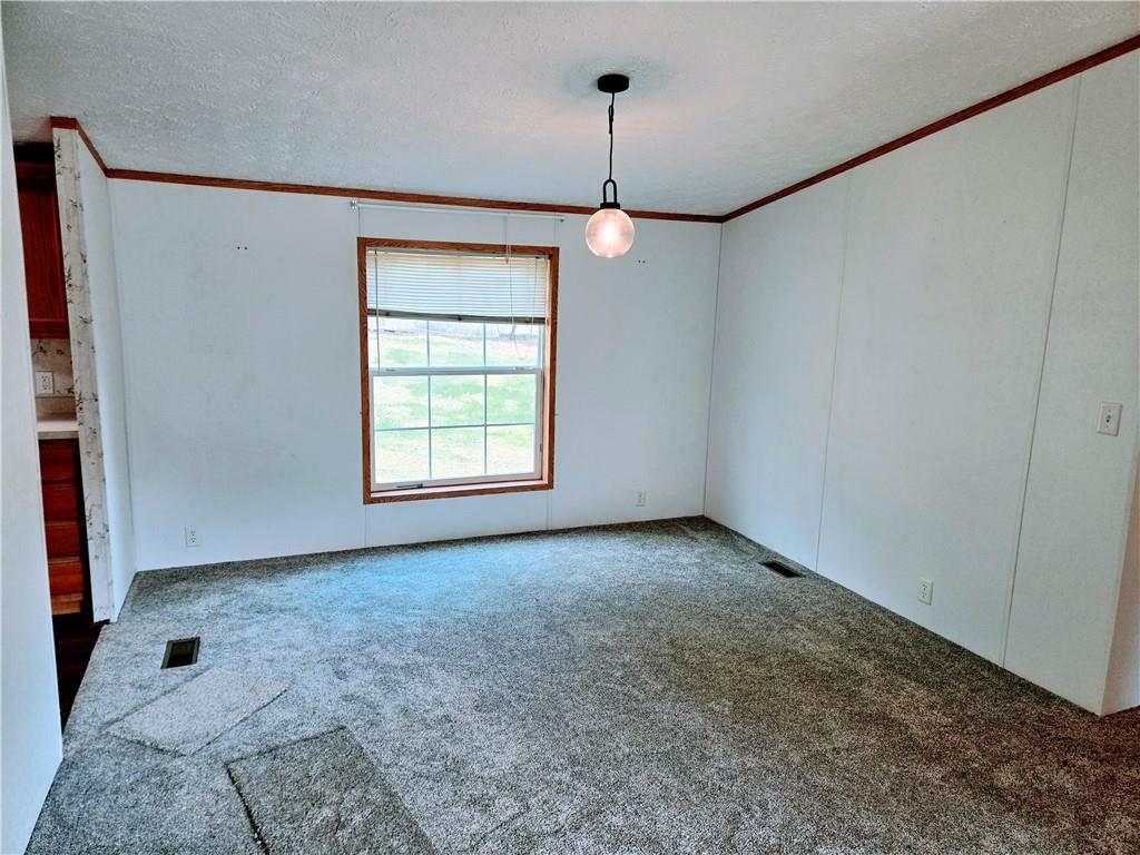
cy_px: 428
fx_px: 757
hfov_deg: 73.9
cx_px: 570
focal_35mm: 23
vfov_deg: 58.9
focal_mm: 5.4
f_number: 1.8
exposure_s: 1/120
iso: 80
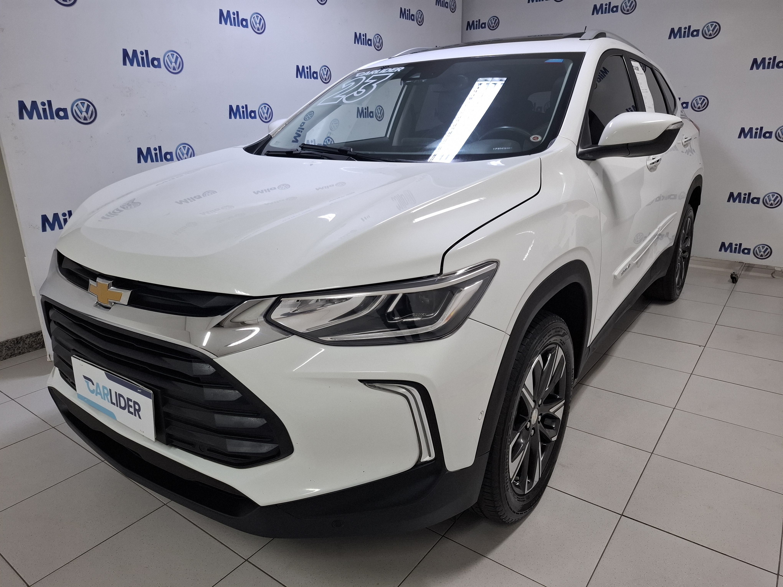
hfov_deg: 73.9
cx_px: 392
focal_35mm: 23
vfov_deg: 58.9
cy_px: 294
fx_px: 520
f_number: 1.8
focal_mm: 5.54
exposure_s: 1/60
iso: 200
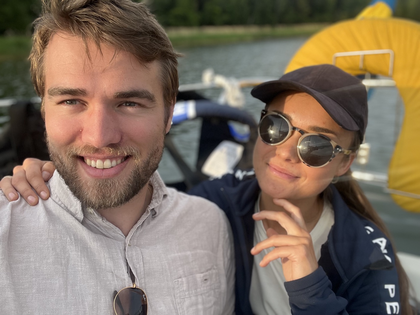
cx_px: 210
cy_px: 158
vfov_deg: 46.8
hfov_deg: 60.0
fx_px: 364
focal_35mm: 30
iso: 32
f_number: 2.2
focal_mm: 2.71
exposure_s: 1/279
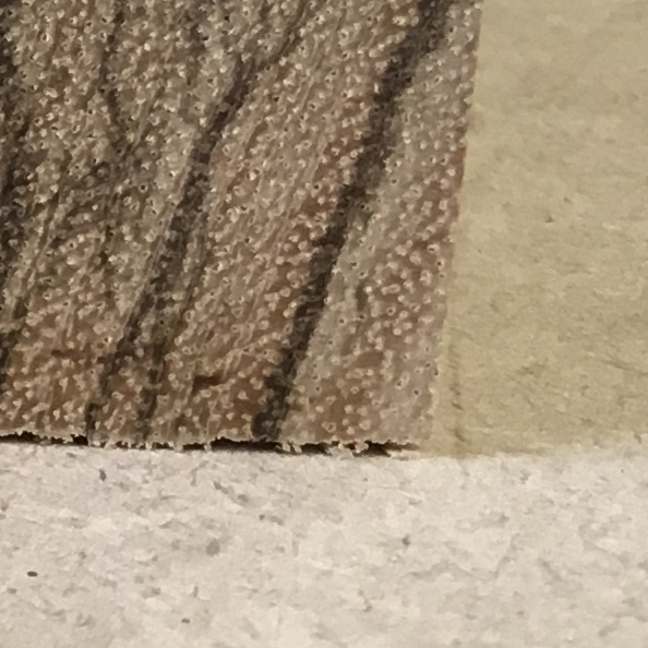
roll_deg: -1.6
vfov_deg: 9.6
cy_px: -509
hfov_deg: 8.4
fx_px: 3685
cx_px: -1305
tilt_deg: -9.6
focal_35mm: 174
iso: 80
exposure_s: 1/33
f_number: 2.2
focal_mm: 4.15
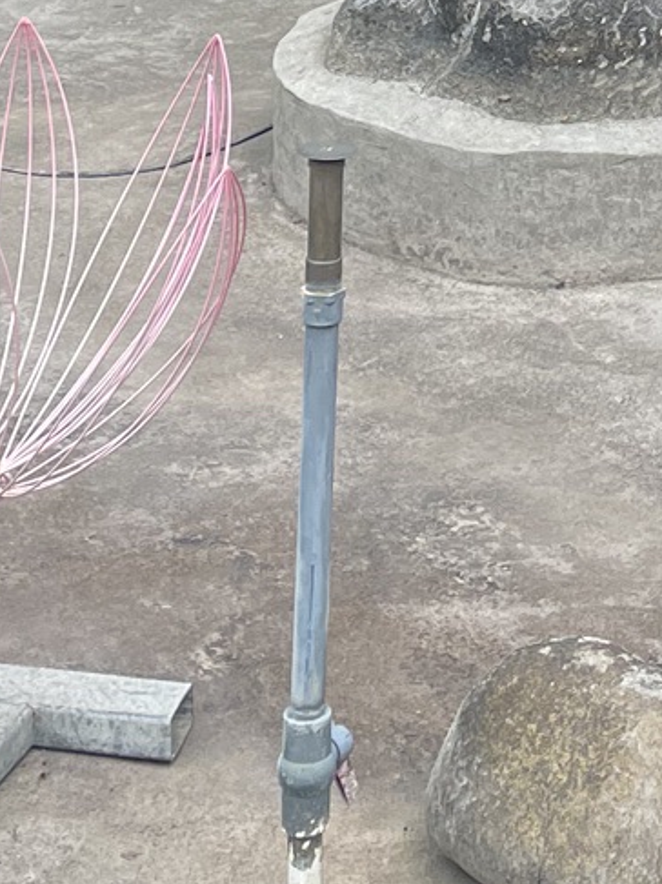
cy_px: -726
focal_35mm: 107
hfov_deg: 13.6
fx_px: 2731
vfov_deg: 15.6
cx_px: 675
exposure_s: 1/438
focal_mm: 4.2
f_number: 1.6
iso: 32
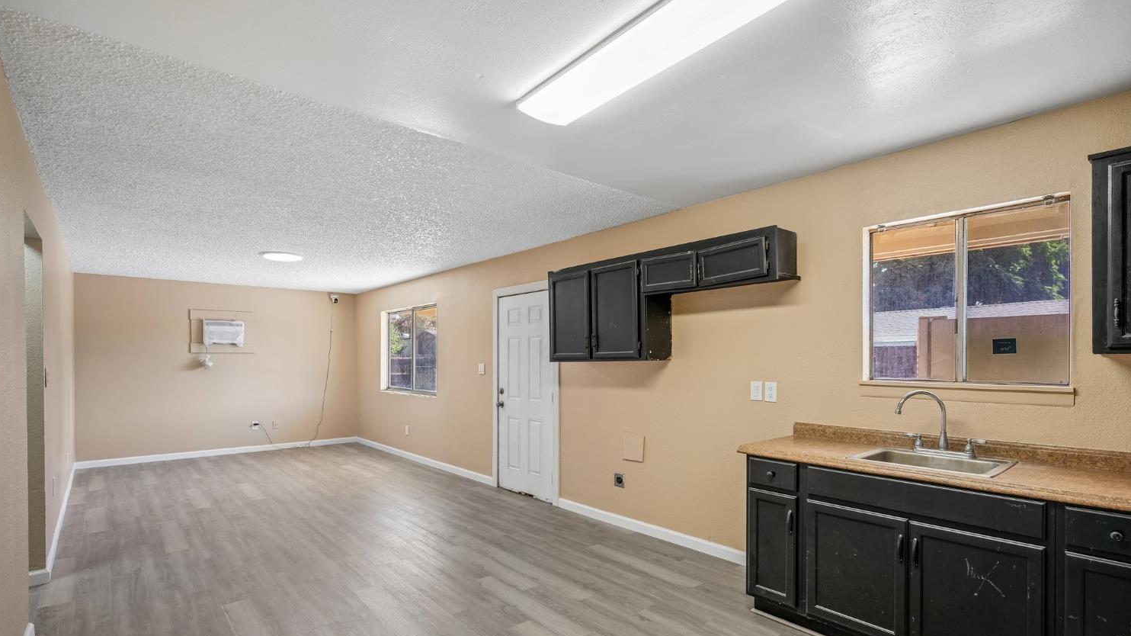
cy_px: 368
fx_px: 540
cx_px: 563
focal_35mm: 18
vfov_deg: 60.7
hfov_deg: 92.7
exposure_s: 1/30
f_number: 8
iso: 400
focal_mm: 17
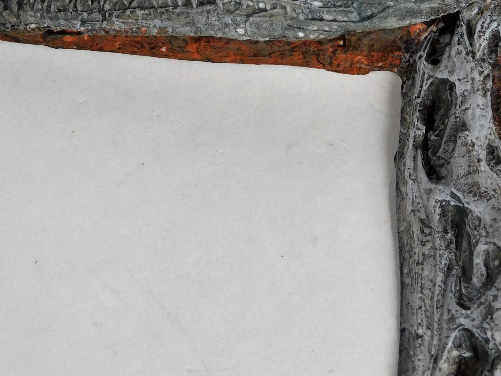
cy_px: 135
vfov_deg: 9.2
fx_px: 2345
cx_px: 283
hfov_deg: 12.2
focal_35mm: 162
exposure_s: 1/250
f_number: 4.5
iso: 125
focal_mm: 16.1
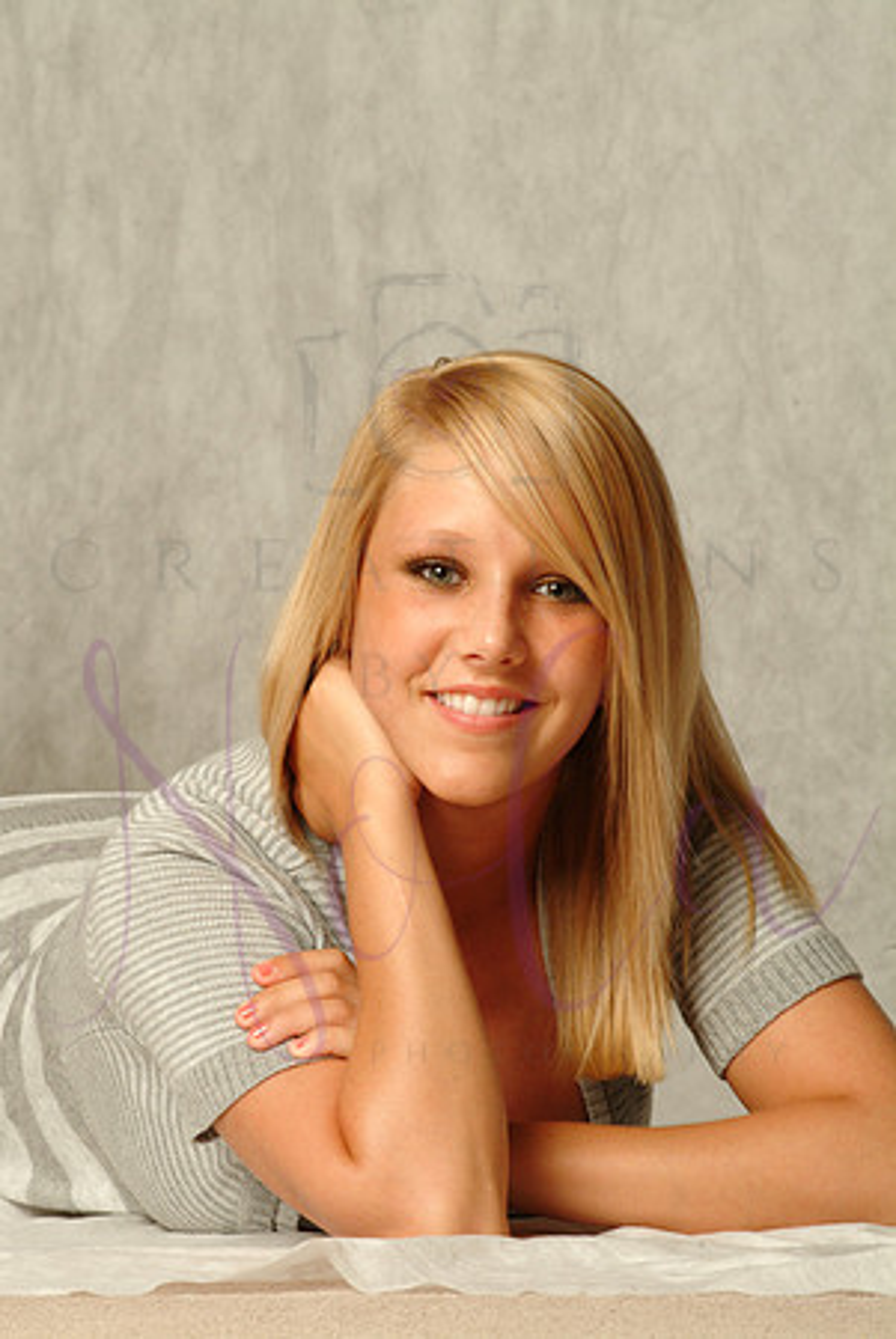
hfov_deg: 6.9
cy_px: 670
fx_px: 7430
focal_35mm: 200
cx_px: 448
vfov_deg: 10.3
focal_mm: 133
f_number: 11
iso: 400
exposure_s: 1/125
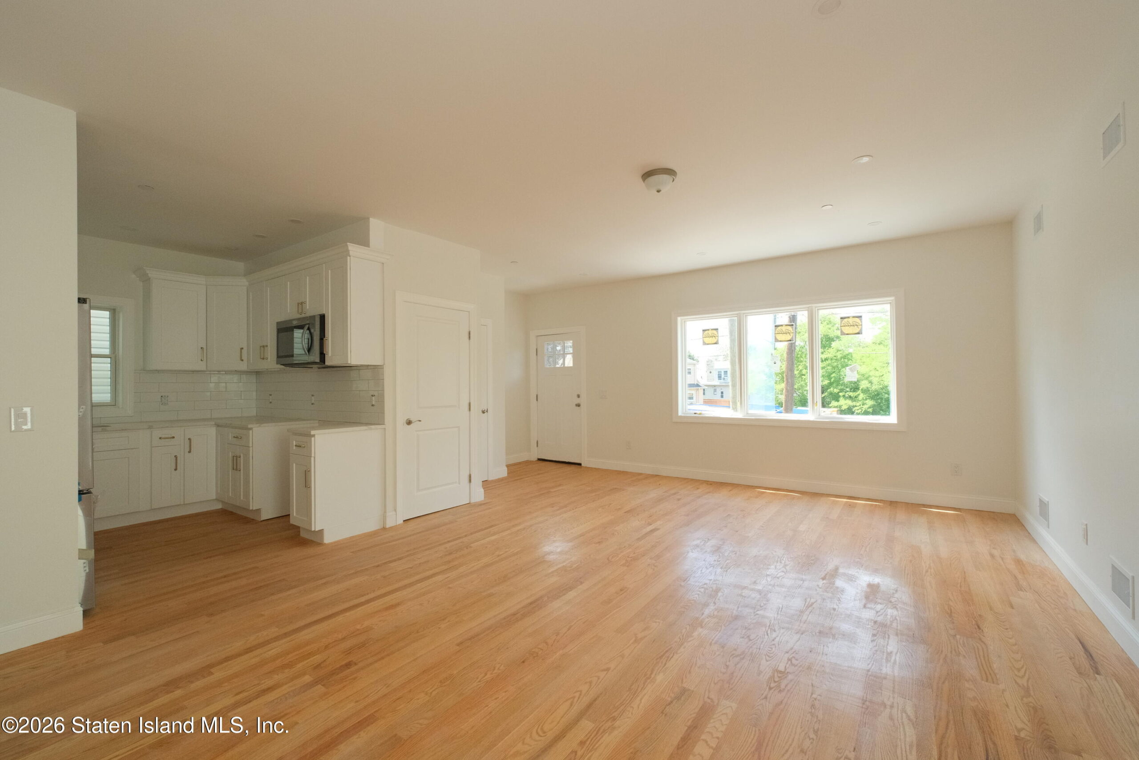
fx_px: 475
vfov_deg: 77.3
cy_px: 380
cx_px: 570
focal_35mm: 15
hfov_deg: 100.4
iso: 1600
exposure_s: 1/160
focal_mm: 10
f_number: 7.1
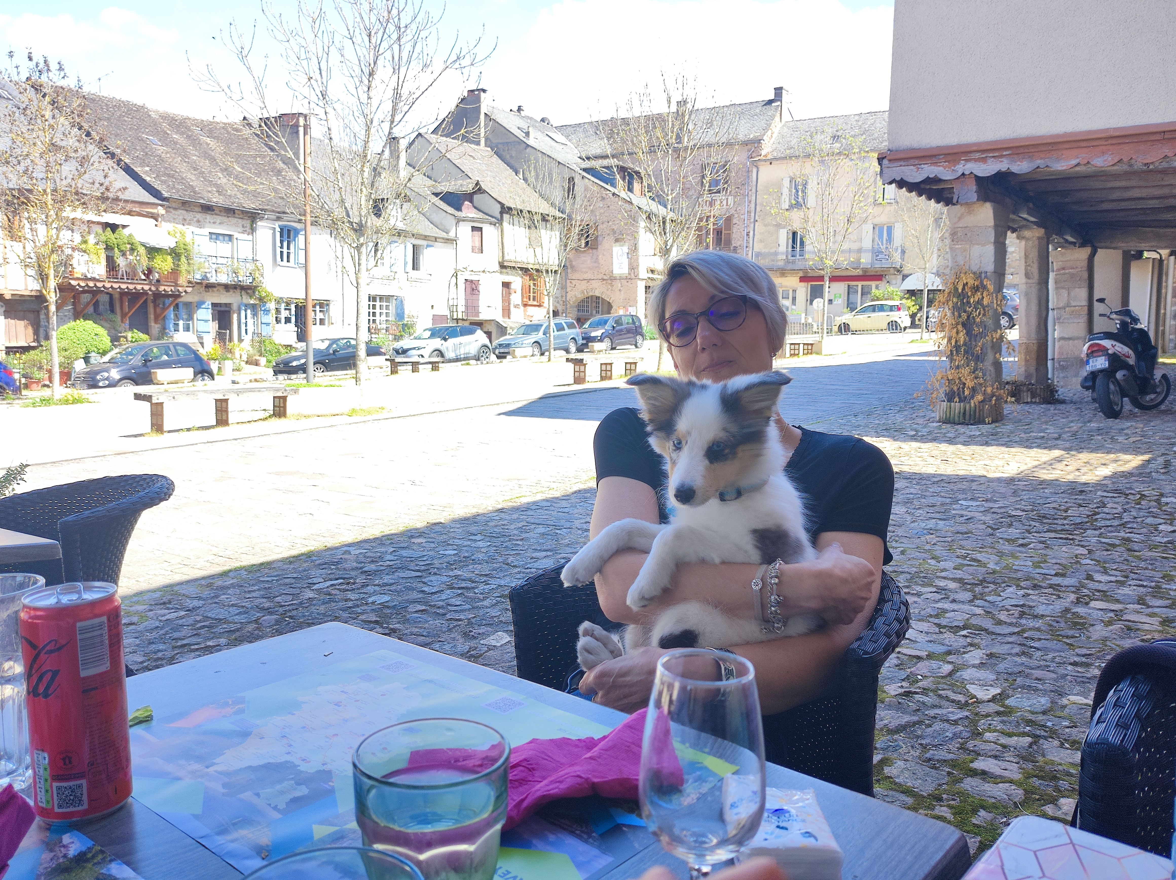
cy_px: 440
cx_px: 588
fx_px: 849
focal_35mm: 25
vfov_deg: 54.8
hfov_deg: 69.4
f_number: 1.79
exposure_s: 1/146
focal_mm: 4.7
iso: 50
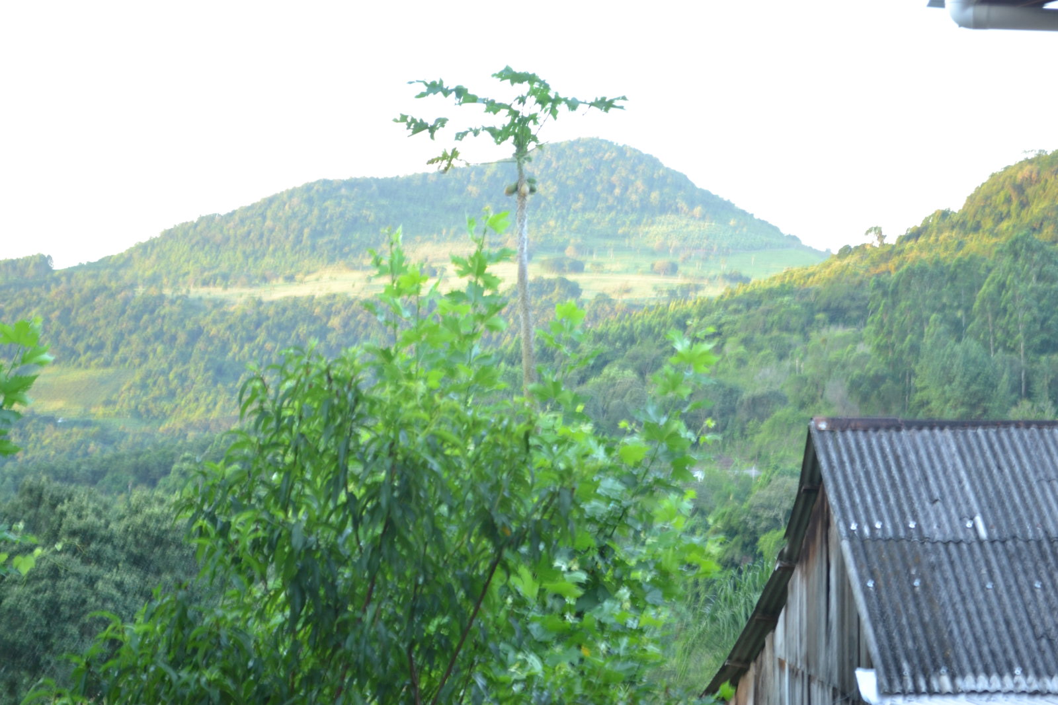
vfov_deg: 18.9
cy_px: 352
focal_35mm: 72
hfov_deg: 28.1
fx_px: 2116
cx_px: 529
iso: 400
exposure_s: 1/8
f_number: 5.3
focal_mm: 48
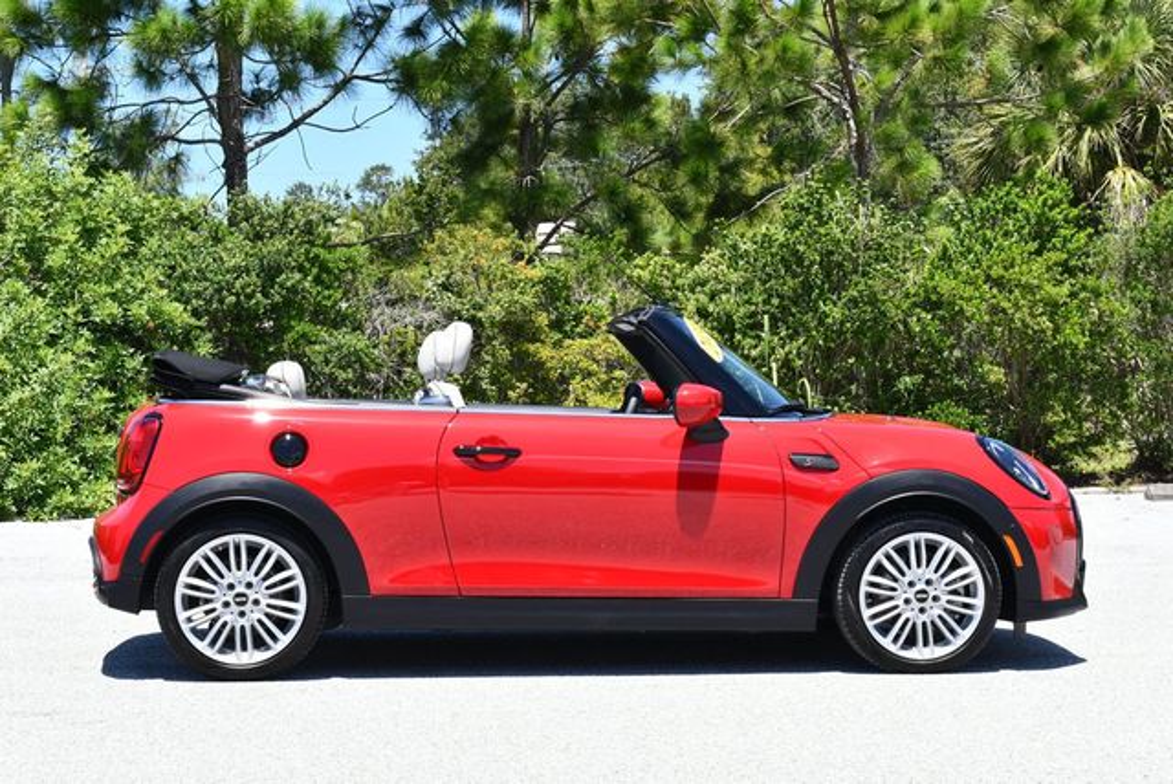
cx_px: 586
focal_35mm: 72
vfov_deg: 19.0
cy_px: 392
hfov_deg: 28.0
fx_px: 2348
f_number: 8
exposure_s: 1/250
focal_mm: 36
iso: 200
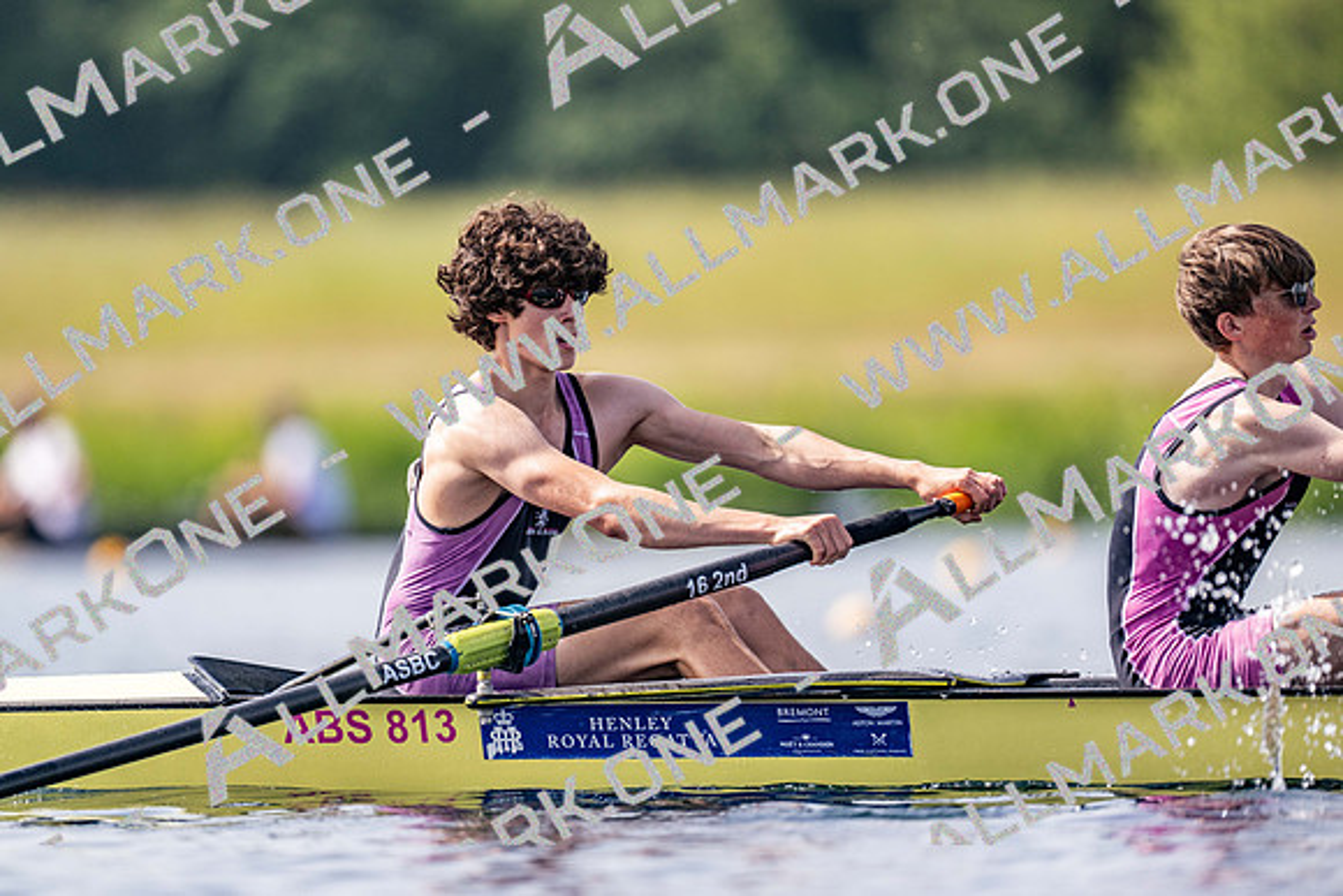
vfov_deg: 2.3
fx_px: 22388
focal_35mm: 600
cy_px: 448
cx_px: 672
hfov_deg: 3.4
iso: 220
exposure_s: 1/2500
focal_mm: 600
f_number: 4
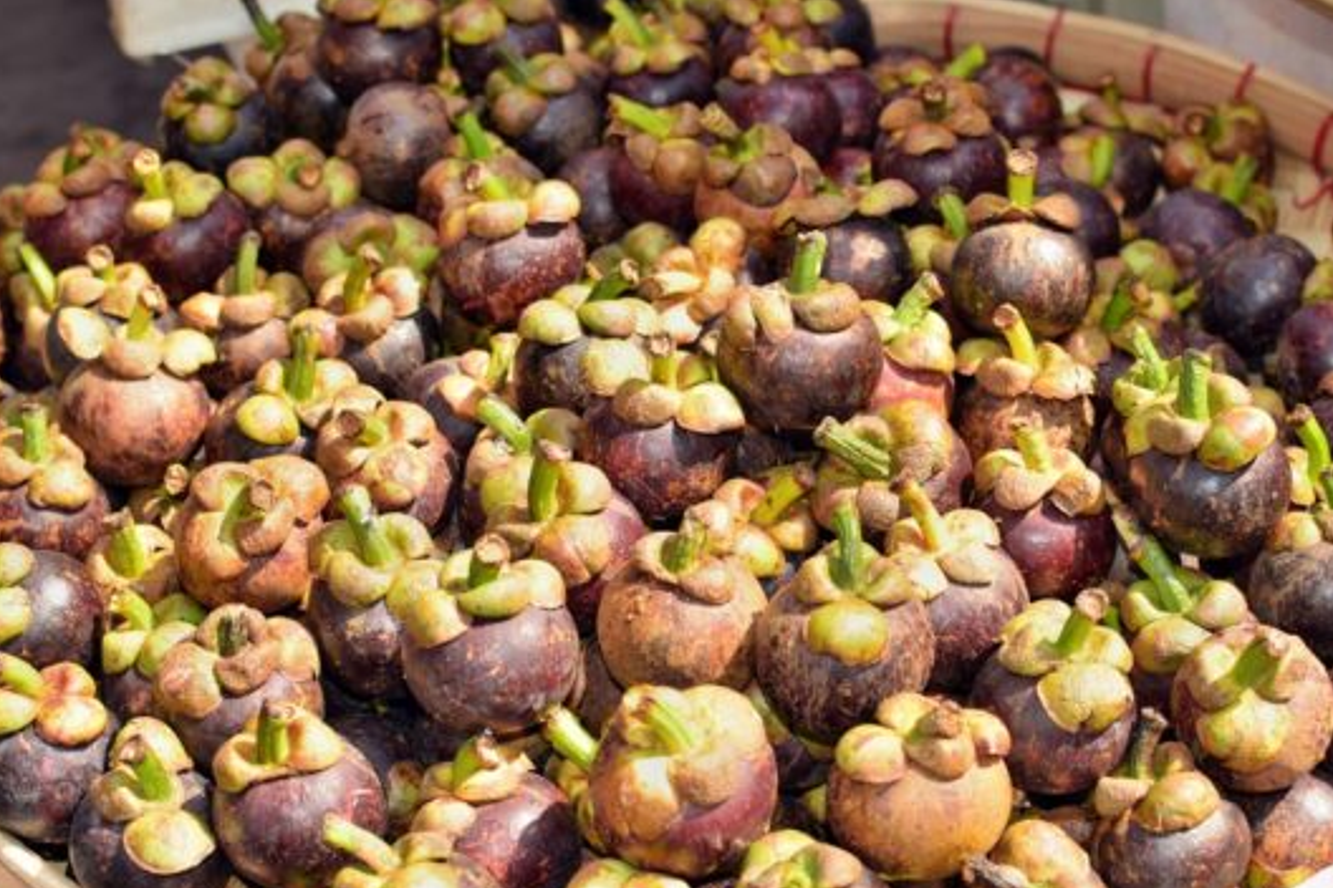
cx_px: 669
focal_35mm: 64
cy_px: 453
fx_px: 2355
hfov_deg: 31.6
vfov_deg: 21.4
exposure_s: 1/200
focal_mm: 35
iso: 100
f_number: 5.6
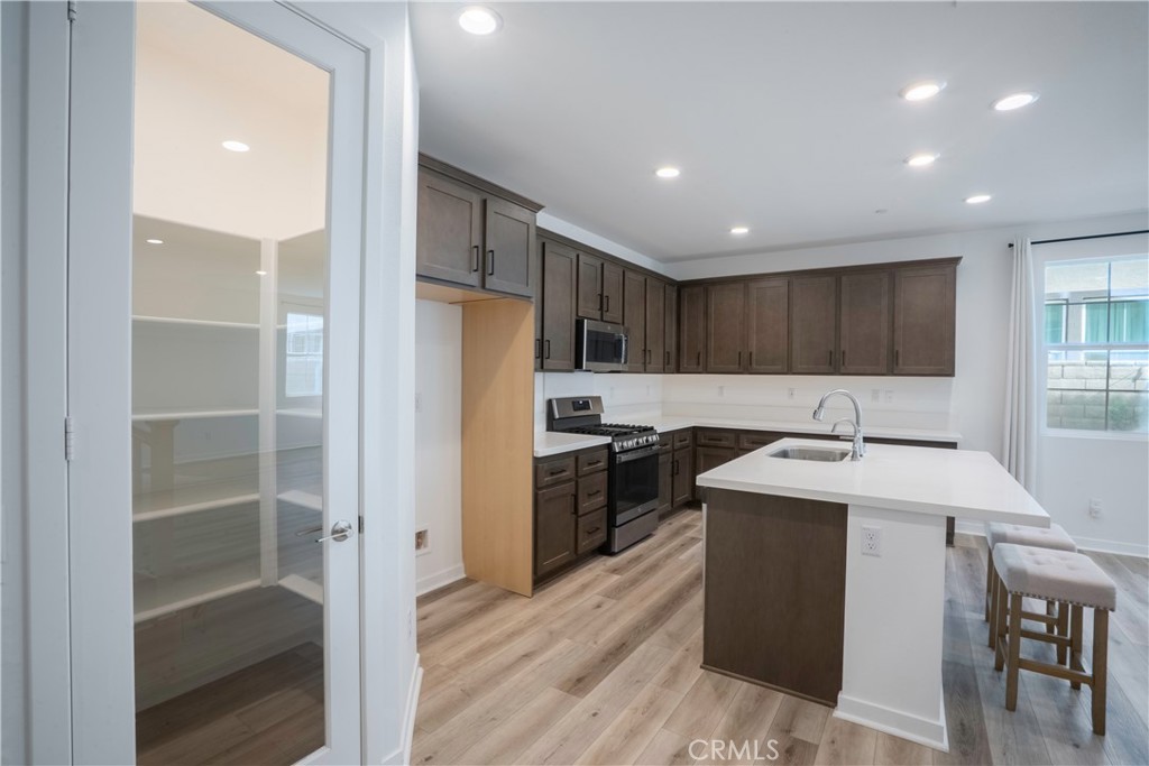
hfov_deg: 96.7
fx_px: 511
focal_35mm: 16
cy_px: 383
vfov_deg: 73.8
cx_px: 574
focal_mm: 16
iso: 100
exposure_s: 1/10
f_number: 22
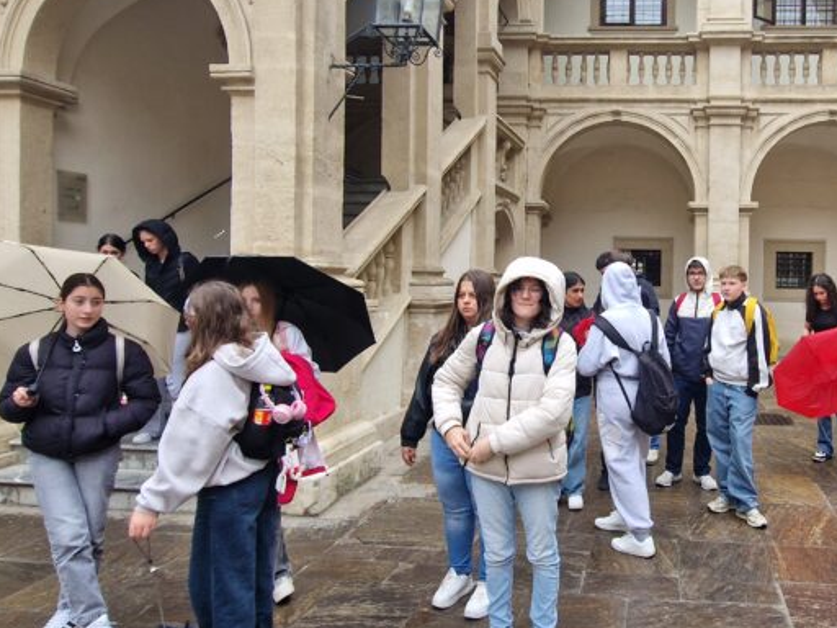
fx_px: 629
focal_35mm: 26
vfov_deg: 53.0
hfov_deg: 64.5
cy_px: 293
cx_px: 595
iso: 50
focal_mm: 2.2
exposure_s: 1/124
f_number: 2.2
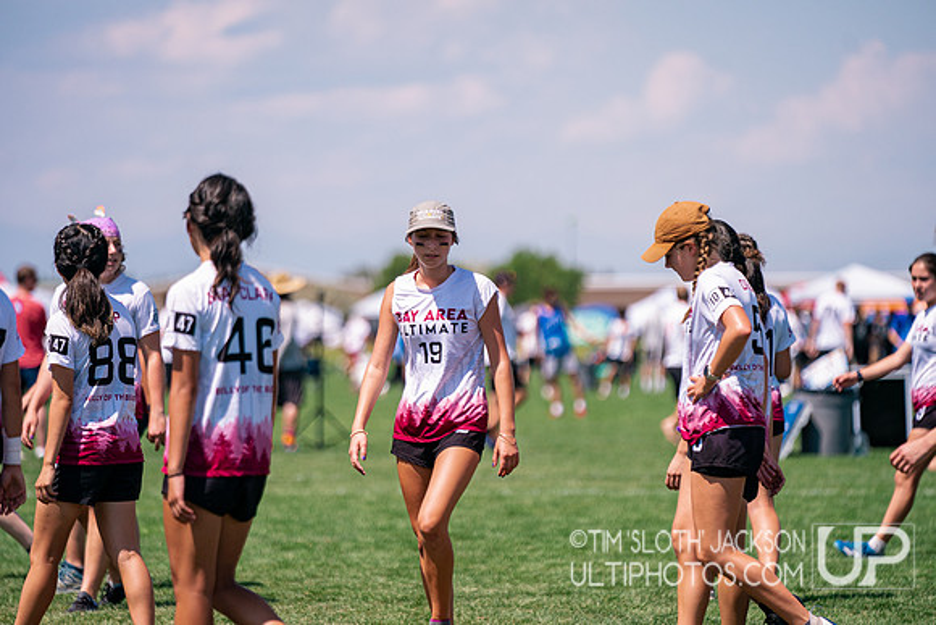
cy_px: 312
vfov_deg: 6.9
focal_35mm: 200
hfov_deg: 10.3
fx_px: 5201
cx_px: 468
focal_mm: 200
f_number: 3.2
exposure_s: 1/6400
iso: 320
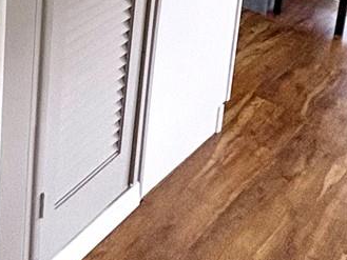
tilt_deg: -12.7
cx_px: -149
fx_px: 682
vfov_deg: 18.6
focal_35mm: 68
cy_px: -154
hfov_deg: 23.7
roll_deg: +1.2
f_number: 2.2
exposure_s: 1/60
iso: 125
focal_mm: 2.22
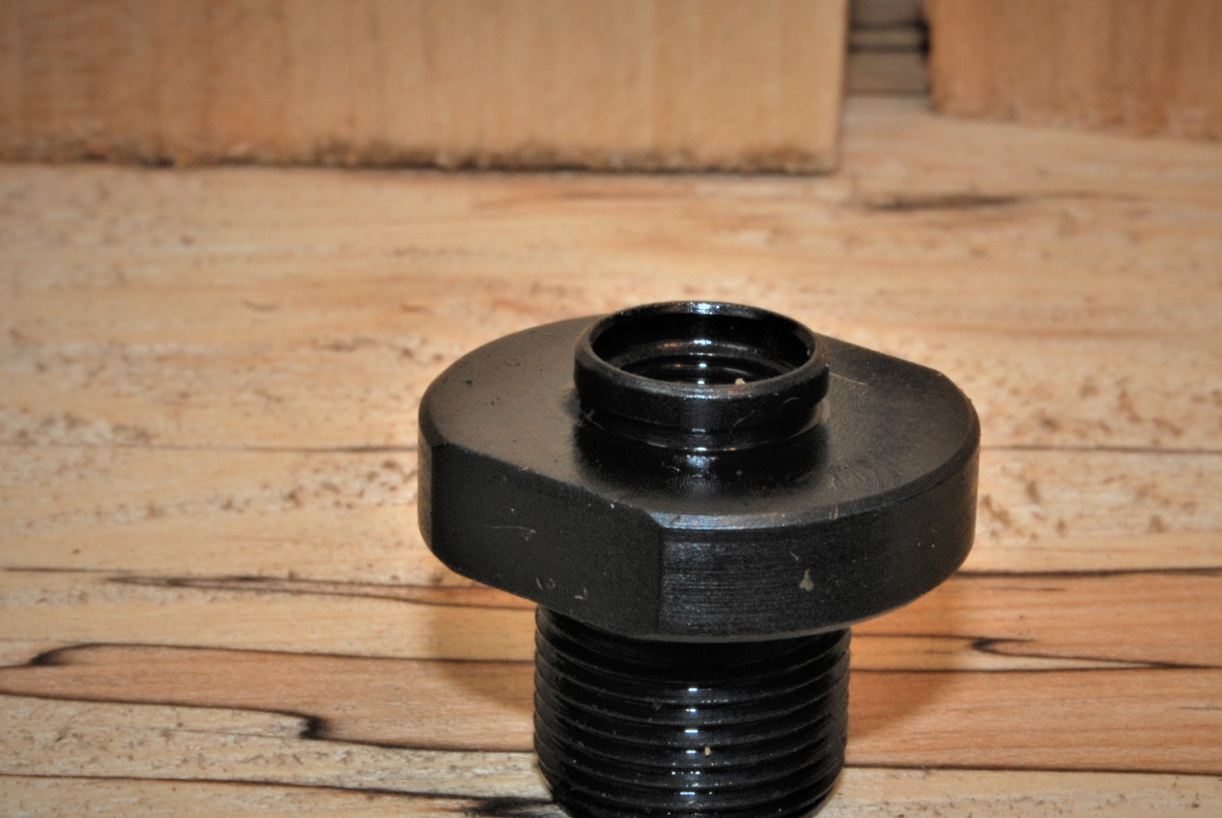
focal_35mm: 98
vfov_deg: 14.1
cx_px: 663
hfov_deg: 20.9
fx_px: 3317
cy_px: 476
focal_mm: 55
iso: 200
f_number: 22
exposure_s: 1/60
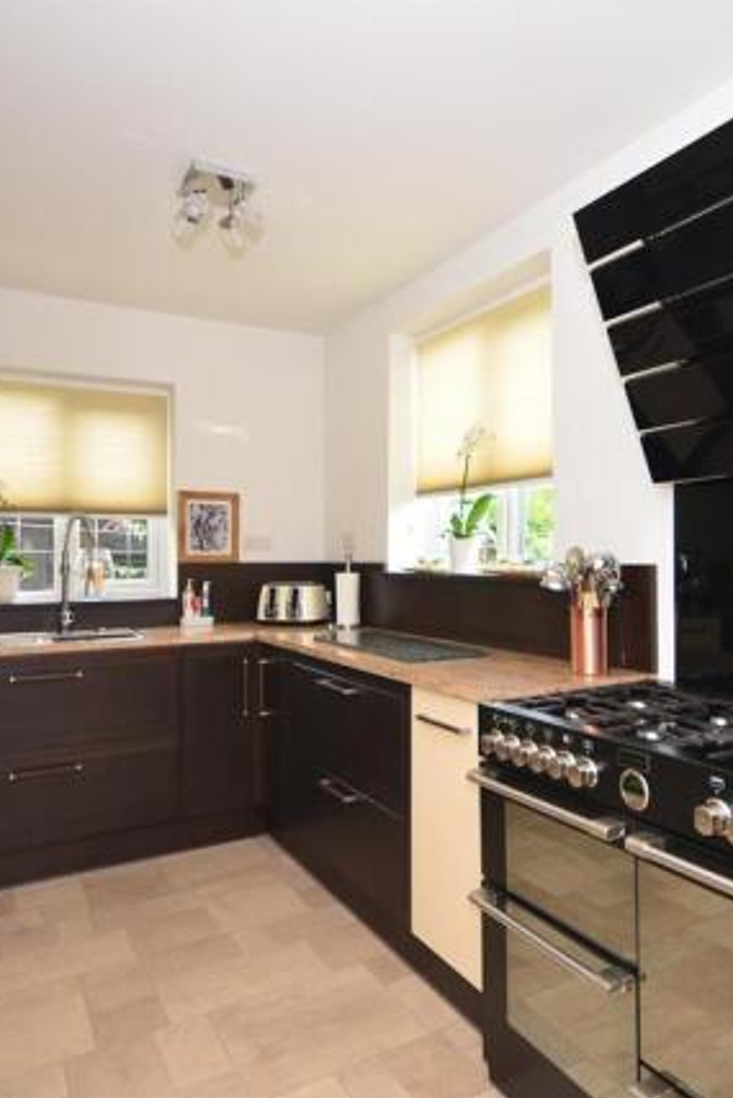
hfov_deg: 54.6
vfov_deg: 76.1
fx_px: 702
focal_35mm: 23
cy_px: 543
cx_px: 455
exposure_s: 1/15
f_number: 5
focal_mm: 10
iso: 200
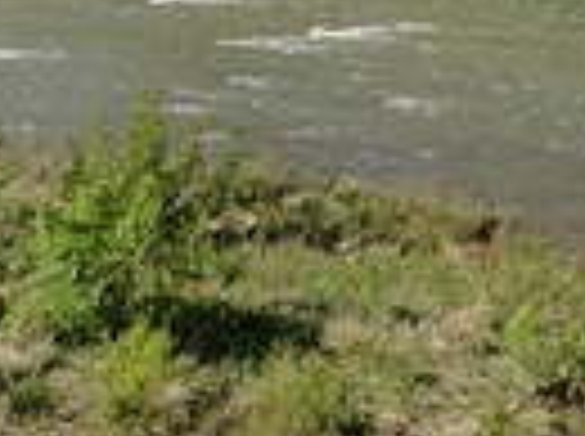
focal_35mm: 170
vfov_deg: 8.4
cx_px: 1512
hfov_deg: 9.9
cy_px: -342
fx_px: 2868
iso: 50
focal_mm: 5.56
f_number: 1.88
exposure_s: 1/1263
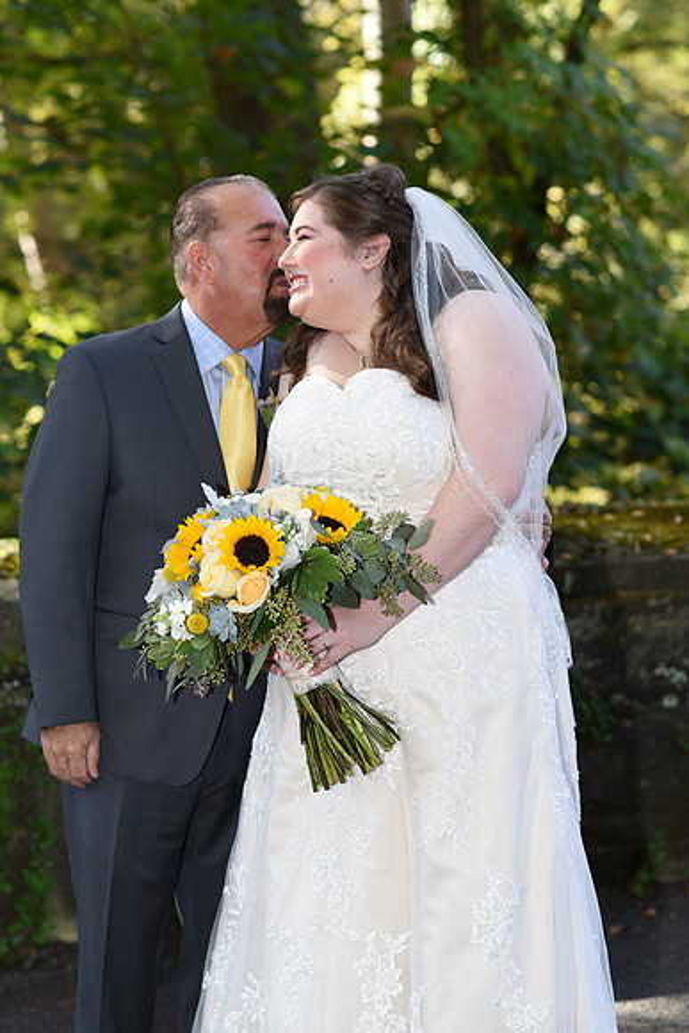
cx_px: 344
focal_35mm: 85
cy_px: 516
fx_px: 2439
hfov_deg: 16.1
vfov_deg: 23.9
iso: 200
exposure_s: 1/200
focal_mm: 85
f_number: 3.5
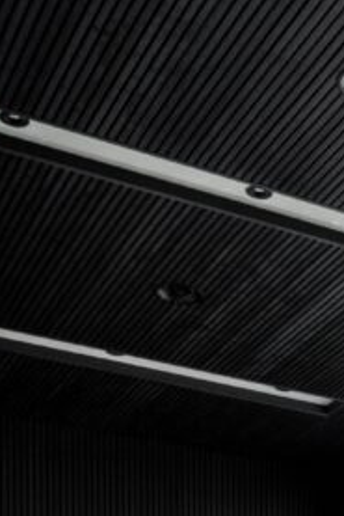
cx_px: 589
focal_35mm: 96
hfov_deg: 13.1
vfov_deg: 17.9
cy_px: 862
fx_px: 1374
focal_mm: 26
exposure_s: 1/50
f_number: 14
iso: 64
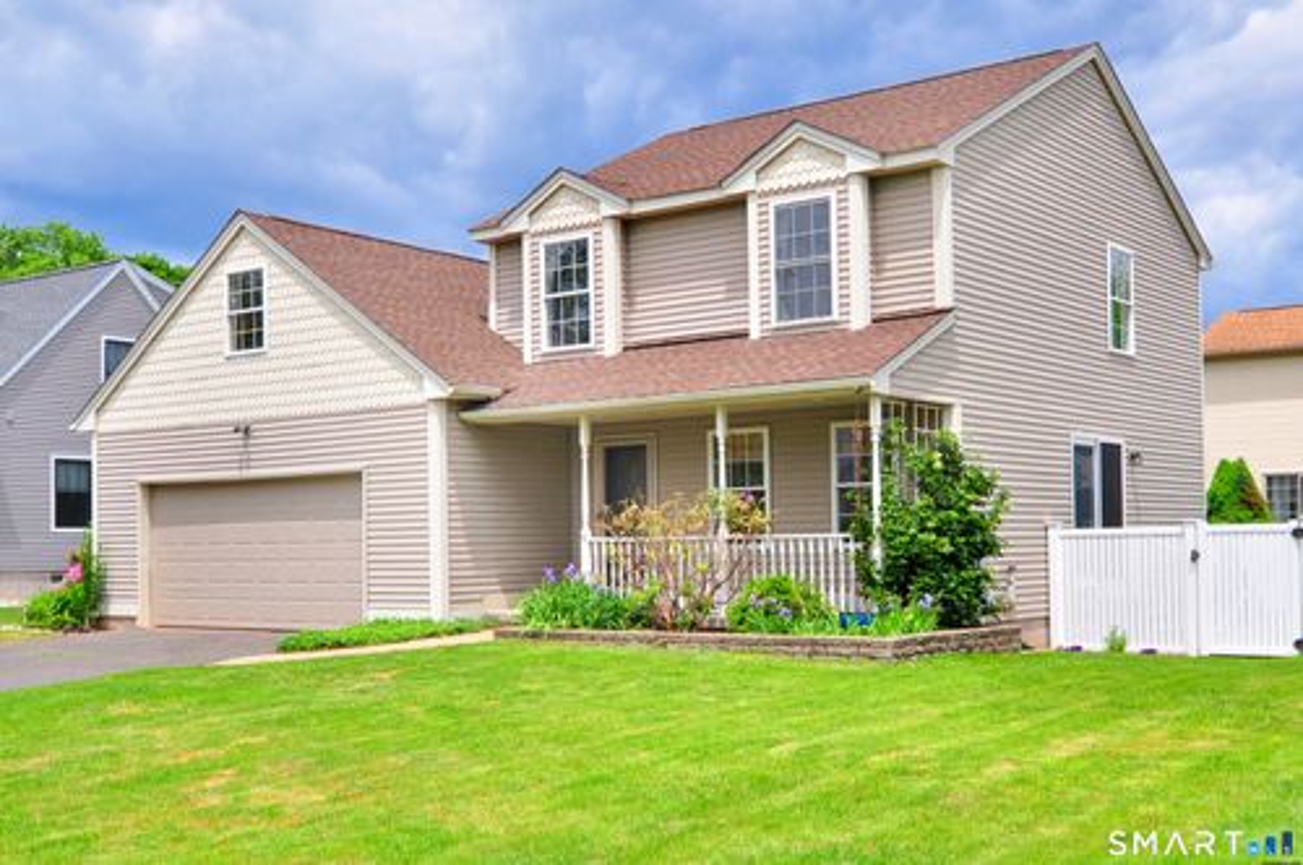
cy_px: 432
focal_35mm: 28
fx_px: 1030
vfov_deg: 45.6
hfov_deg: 64.6
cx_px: 652
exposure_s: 1/640
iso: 320
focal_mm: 19
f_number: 8
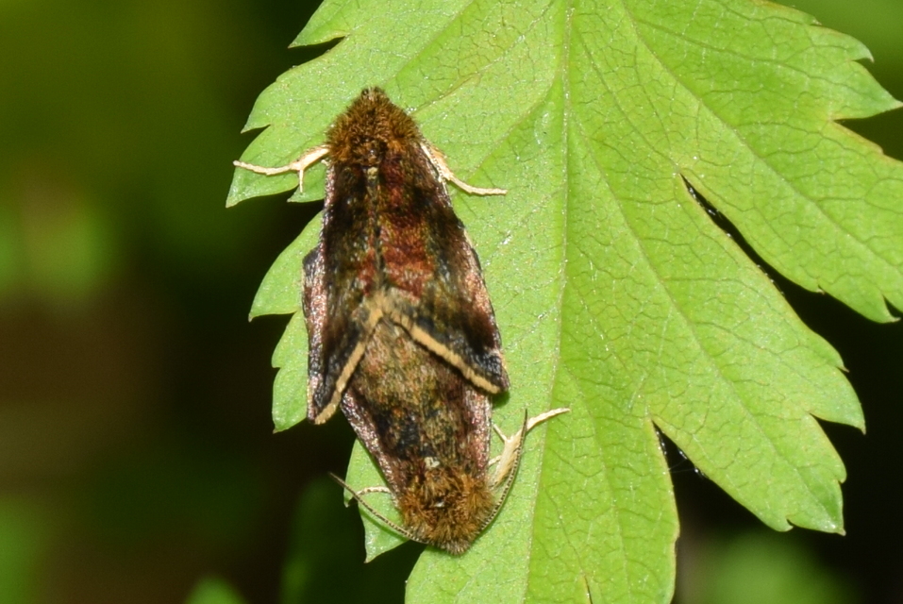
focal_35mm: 210
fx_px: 5272
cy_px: 302
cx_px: 452
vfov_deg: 6.6
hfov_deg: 9.8
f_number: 13
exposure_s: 1/160
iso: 100
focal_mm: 140
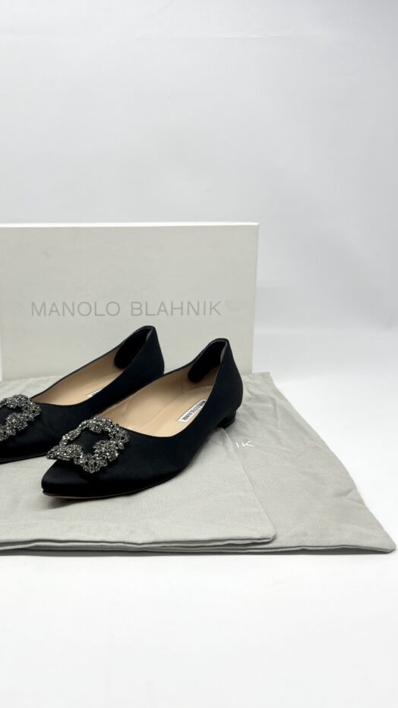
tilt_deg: -10.4
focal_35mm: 31
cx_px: 116
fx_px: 582
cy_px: 336
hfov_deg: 37.1
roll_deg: +0.2
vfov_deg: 62.6
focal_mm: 5.7
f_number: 1.5
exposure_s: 1/100
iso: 32
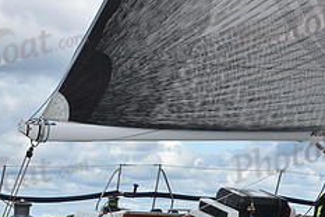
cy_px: 239
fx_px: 1573
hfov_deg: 11.8
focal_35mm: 174
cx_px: 162
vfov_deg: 7.9
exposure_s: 1/800
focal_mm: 70
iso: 250
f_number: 9
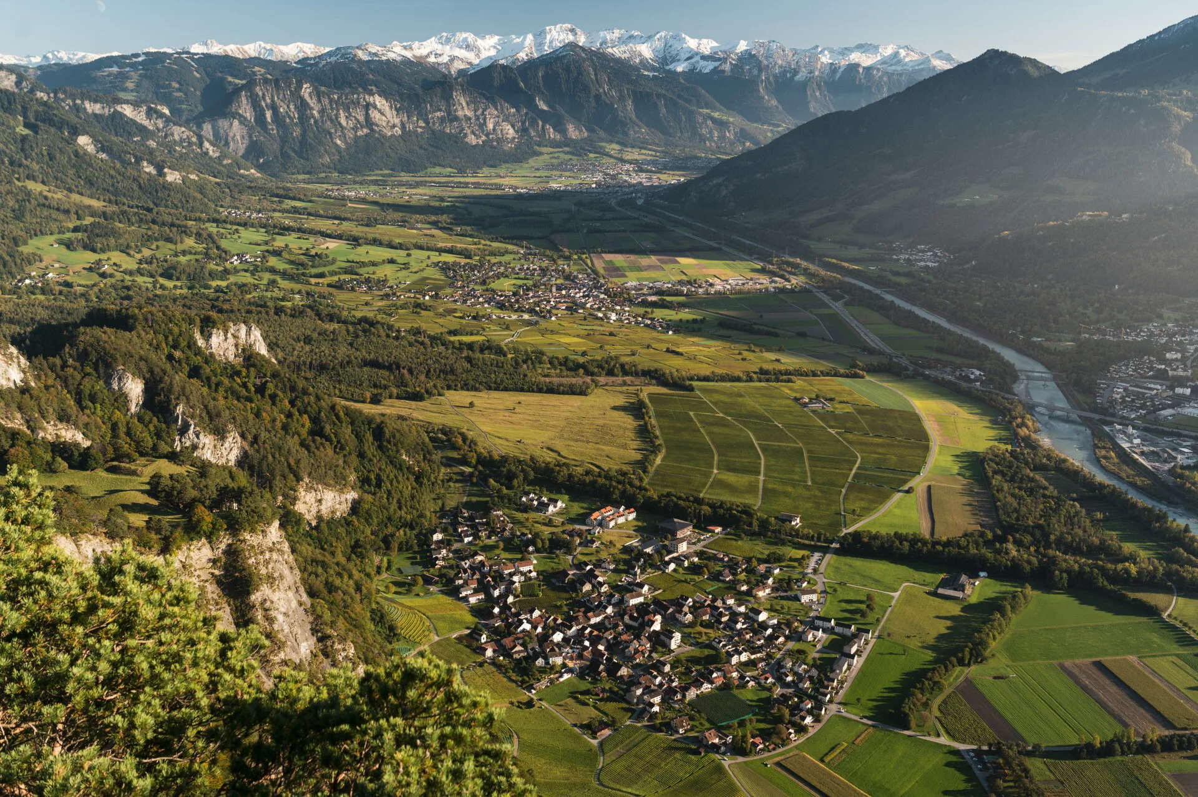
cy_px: 398
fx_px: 1164
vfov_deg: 37.8
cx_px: 599
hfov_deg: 54.5
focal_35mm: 35
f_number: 5.6
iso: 200
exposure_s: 1/200
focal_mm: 35
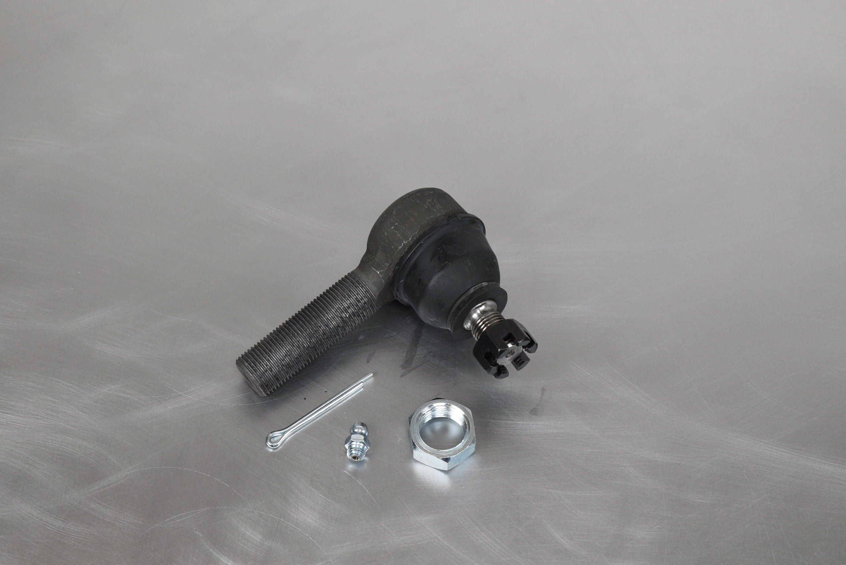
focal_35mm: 82
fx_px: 1940
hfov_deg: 24.6
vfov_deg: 16.6
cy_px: 282
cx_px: 423
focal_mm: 55
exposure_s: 1/125
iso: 1250
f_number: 5.6
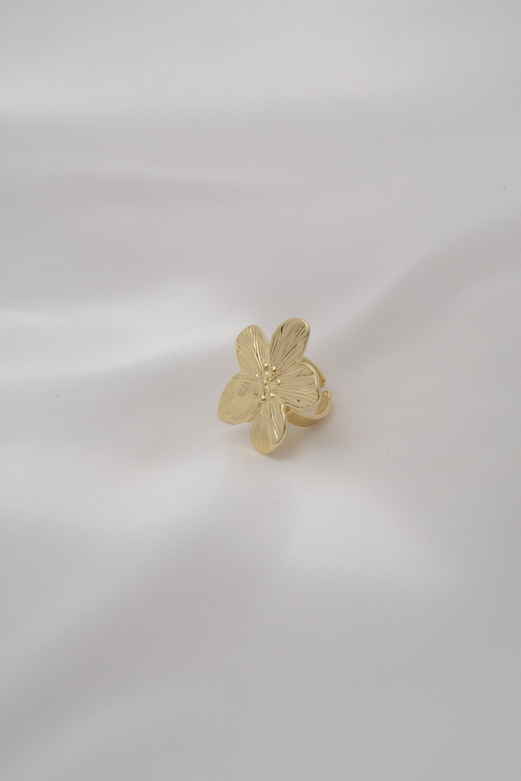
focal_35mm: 72
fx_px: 1563
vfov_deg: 28.1
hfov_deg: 18.9
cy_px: 390
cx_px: 260
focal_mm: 48
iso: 500
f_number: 16
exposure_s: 1/640
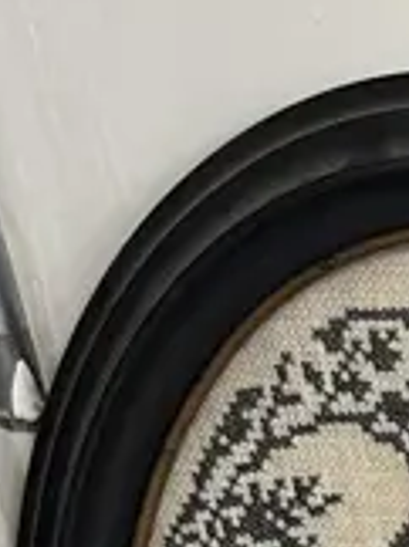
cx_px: 1203
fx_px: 2401
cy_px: 1374
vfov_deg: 10.8
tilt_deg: -39.5
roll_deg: +0.4
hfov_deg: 8.3
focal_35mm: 152
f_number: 1.78
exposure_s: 1/50
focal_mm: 6.86
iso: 160
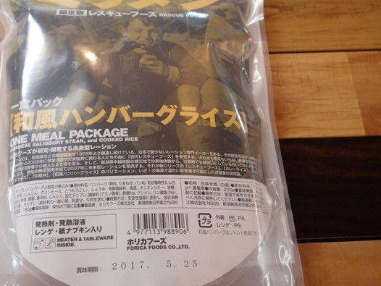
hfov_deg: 48.5
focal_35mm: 38
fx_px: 418
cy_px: 130
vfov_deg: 37.7
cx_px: 144
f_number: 2
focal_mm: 4.5
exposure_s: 1/40
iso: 200
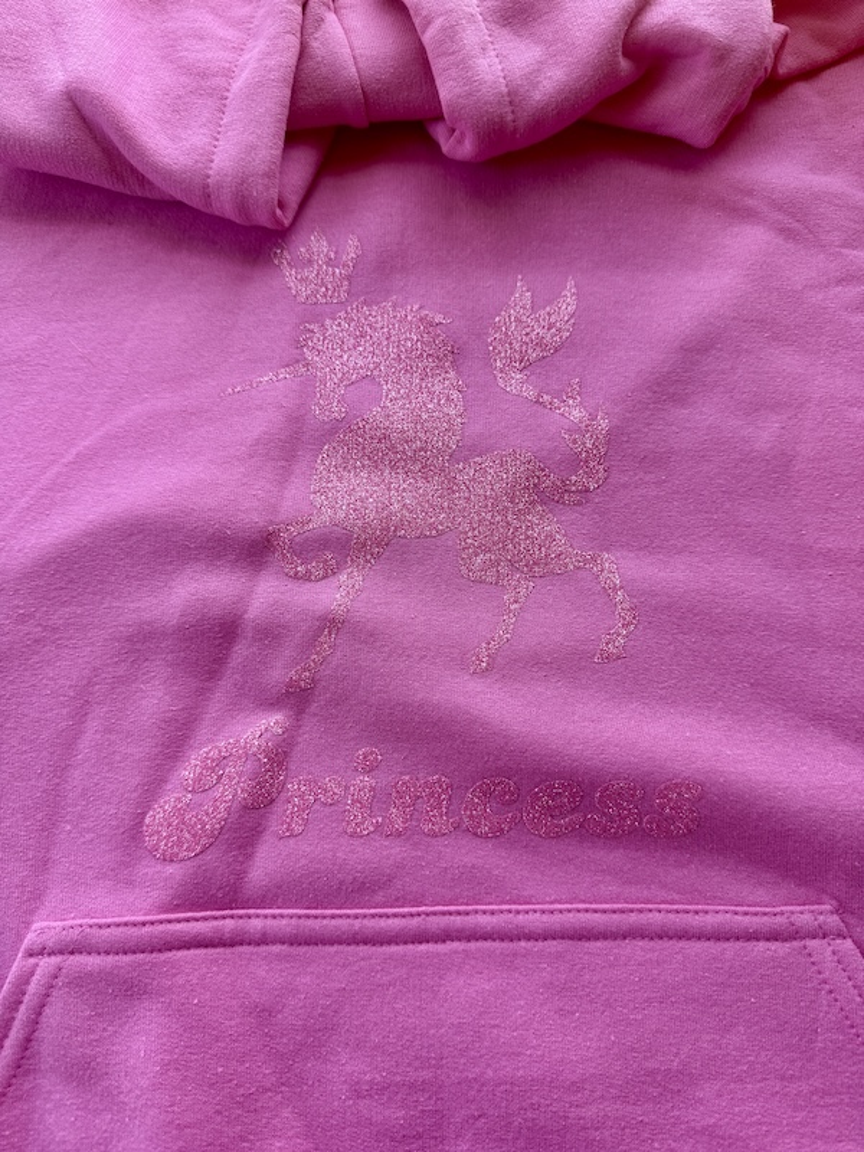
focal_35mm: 24
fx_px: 799
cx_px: 432
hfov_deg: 56.8
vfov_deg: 71.6
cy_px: 576
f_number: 1.78
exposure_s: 1/120
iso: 80
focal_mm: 6.76
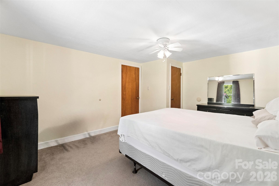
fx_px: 116
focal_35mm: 15
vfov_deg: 77.3
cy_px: 93
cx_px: 140
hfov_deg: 100.4
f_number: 4
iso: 800
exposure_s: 1/30
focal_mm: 10
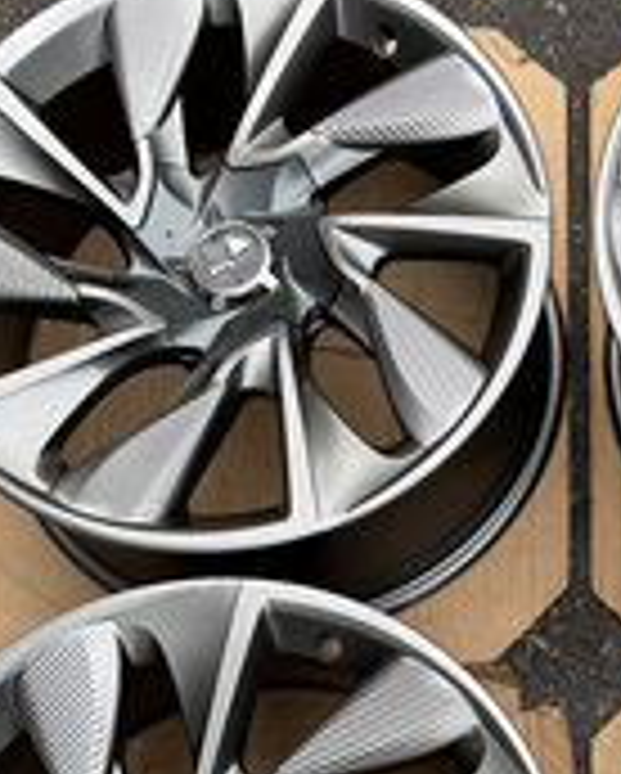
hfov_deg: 21.8
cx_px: 596
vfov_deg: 26.9
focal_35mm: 68
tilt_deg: -76.3
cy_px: 693
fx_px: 1559
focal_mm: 6.76
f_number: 1.78
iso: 100
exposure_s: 1/121
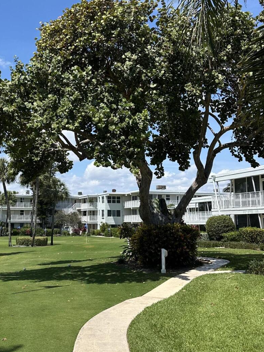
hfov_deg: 31.2
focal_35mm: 46
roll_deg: -2.1
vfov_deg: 41.2
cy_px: 154
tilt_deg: +9.6
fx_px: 467
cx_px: 77
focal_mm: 6.86
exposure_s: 1/4762
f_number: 1.78
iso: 80
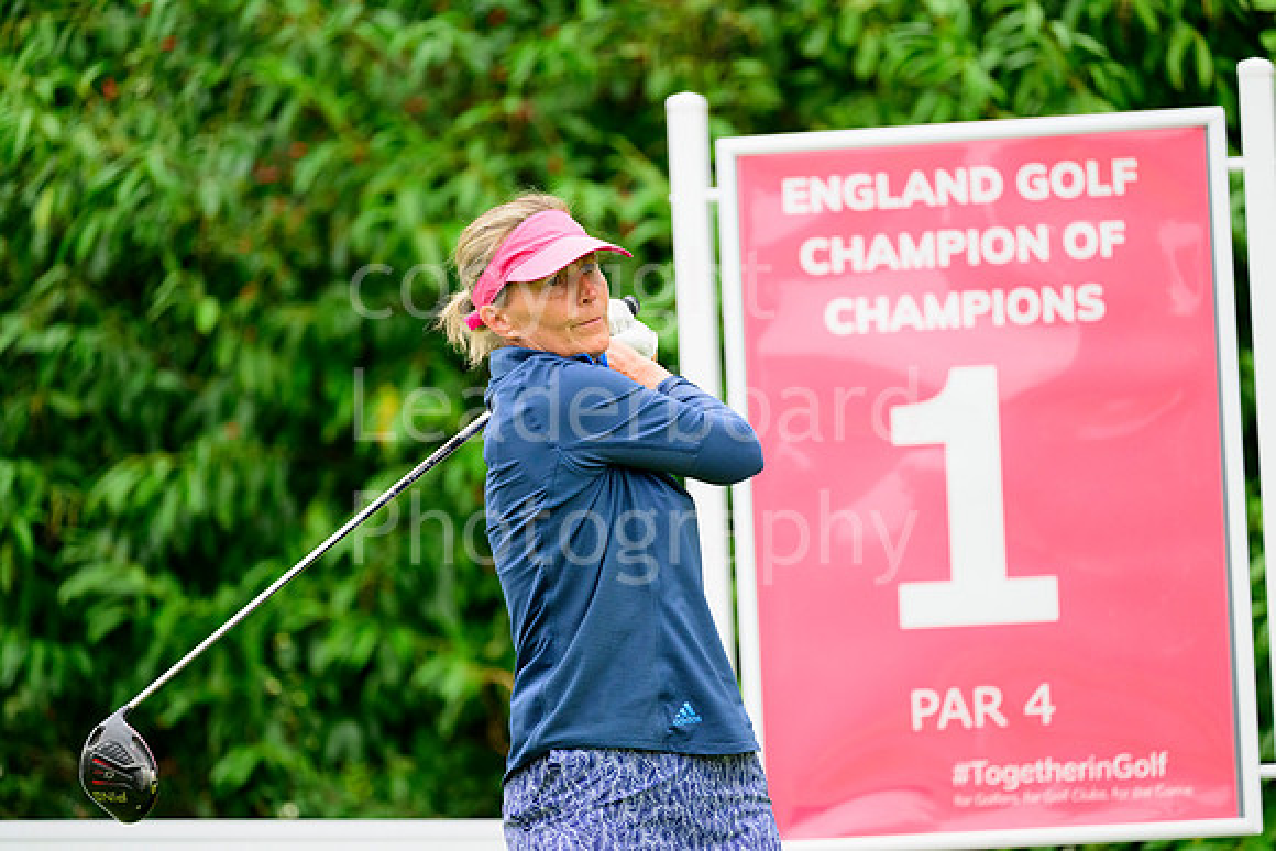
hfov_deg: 7.6
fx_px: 9572
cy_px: 426
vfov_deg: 5.1
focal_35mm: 270
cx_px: 638
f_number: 5.3
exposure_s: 1/2000
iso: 2000
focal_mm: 270
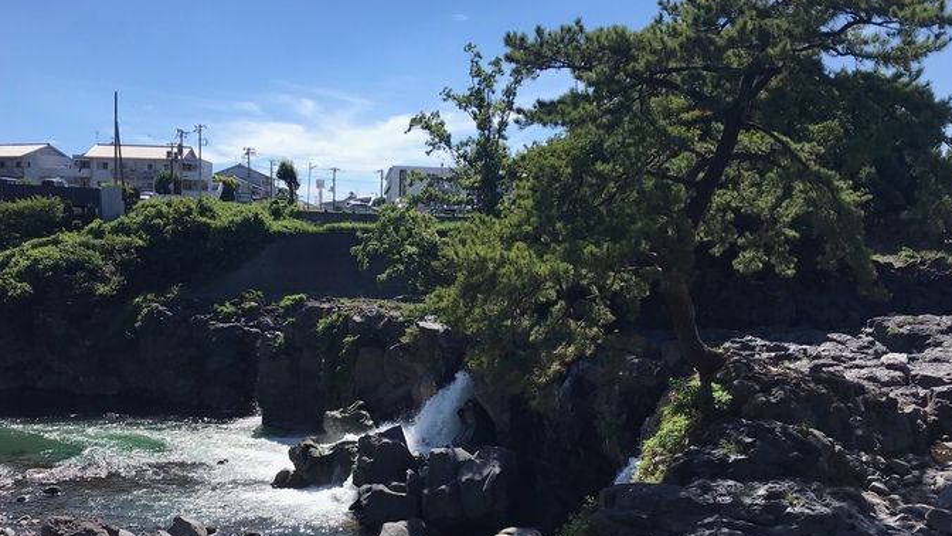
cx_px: 463
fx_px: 934
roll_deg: +0.1
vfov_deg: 31.9
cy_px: 307
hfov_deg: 54.0
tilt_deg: -3.1
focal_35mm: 37
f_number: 1.8
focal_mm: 3.99
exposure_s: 1/2227
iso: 20
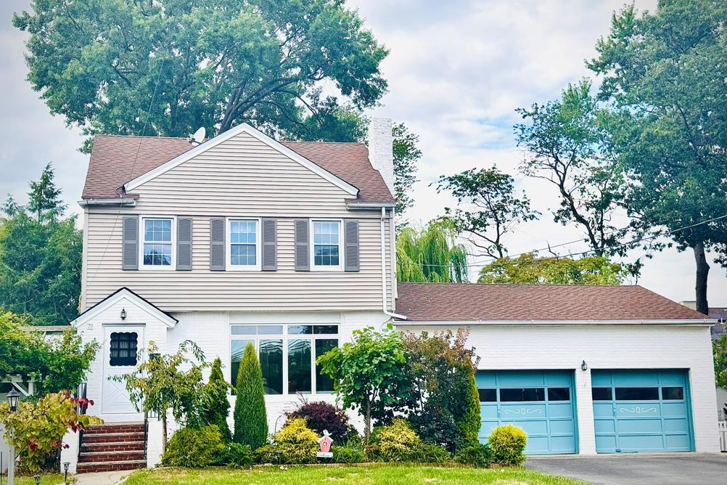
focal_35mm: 51
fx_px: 1030
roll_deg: +1.1
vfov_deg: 26.5
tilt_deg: +9.0
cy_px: 239
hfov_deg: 38.9
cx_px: 361
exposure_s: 1/1043
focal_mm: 6.76
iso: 64
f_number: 1.78
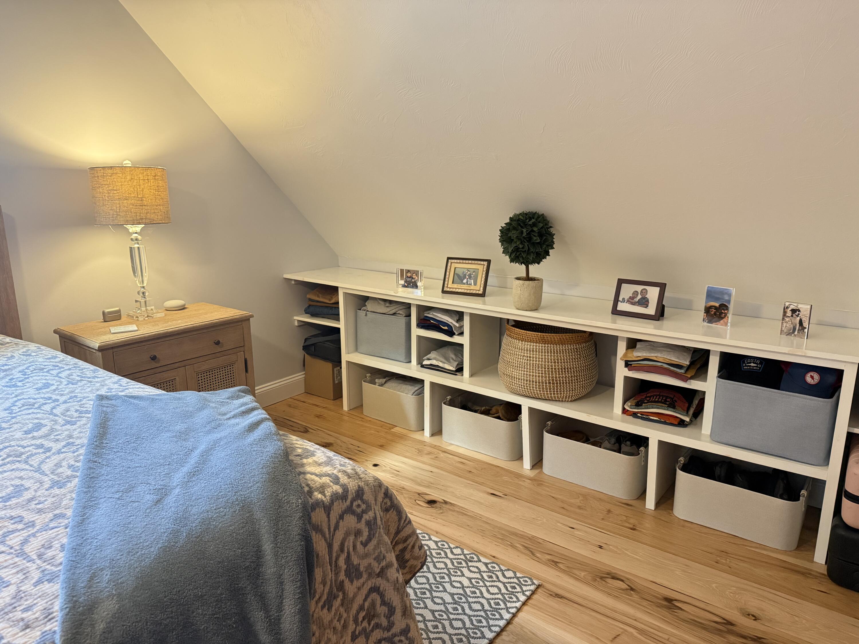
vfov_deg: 56.8
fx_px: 596
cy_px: 322
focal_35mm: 24
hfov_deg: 71.6
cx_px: 430
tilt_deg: -12.5
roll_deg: +0.7
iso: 640
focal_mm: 6.76
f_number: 1.78
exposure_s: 1/60
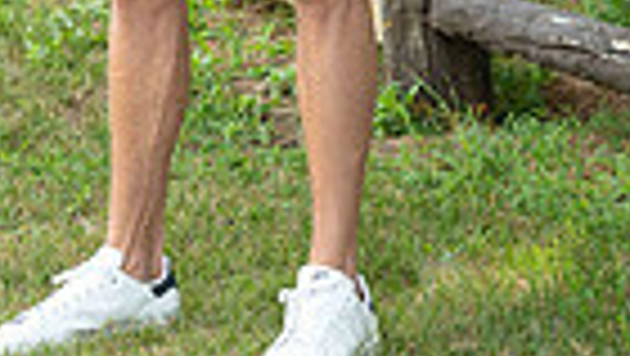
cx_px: 328
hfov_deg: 7.1
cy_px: -399
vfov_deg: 4.0
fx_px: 5082
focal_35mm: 304
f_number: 6.3
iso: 500
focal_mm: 70
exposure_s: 1/200
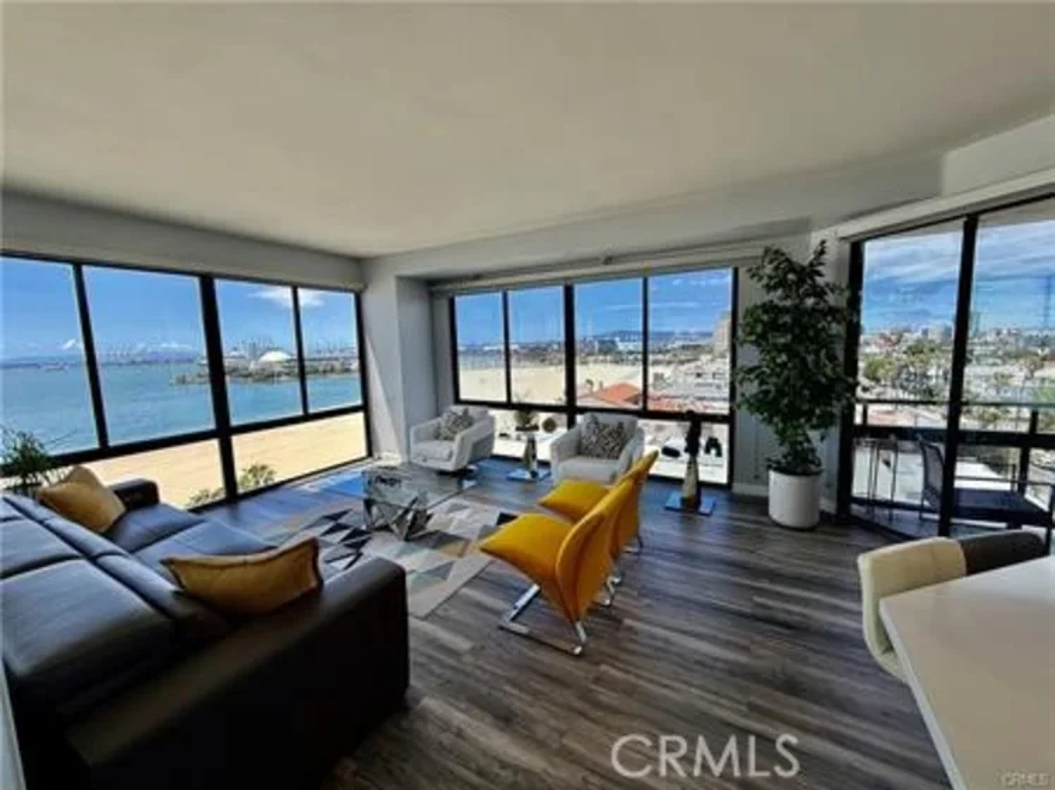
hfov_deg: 102.1
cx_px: 528
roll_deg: +1.6
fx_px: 426
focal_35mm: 14
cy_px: 395
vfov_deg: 85.6
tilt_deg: -6.9
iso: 50
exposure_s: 1/424
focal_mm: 2.22
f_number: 2.2
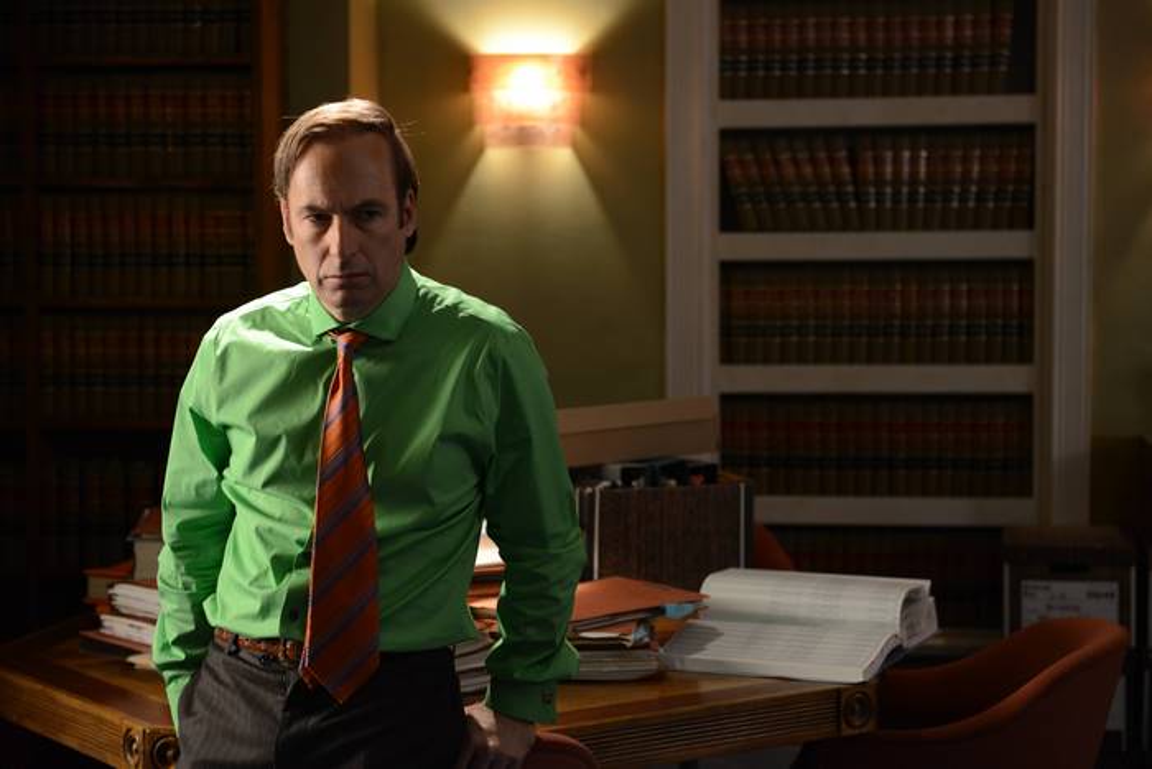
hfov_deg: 28.8
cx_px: 576
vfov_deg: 19.5
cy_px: 384
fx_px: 2240
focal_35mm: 70
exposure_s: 1/100
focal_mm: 70
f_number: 3.5
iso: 1600
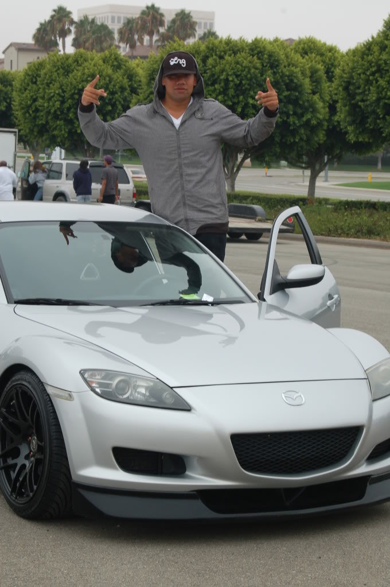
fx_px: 1465
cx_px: 195
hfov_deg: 15.2
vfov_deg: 22.6
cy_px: 294
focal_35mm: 90
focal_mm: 60
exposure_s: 1/160
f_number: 10
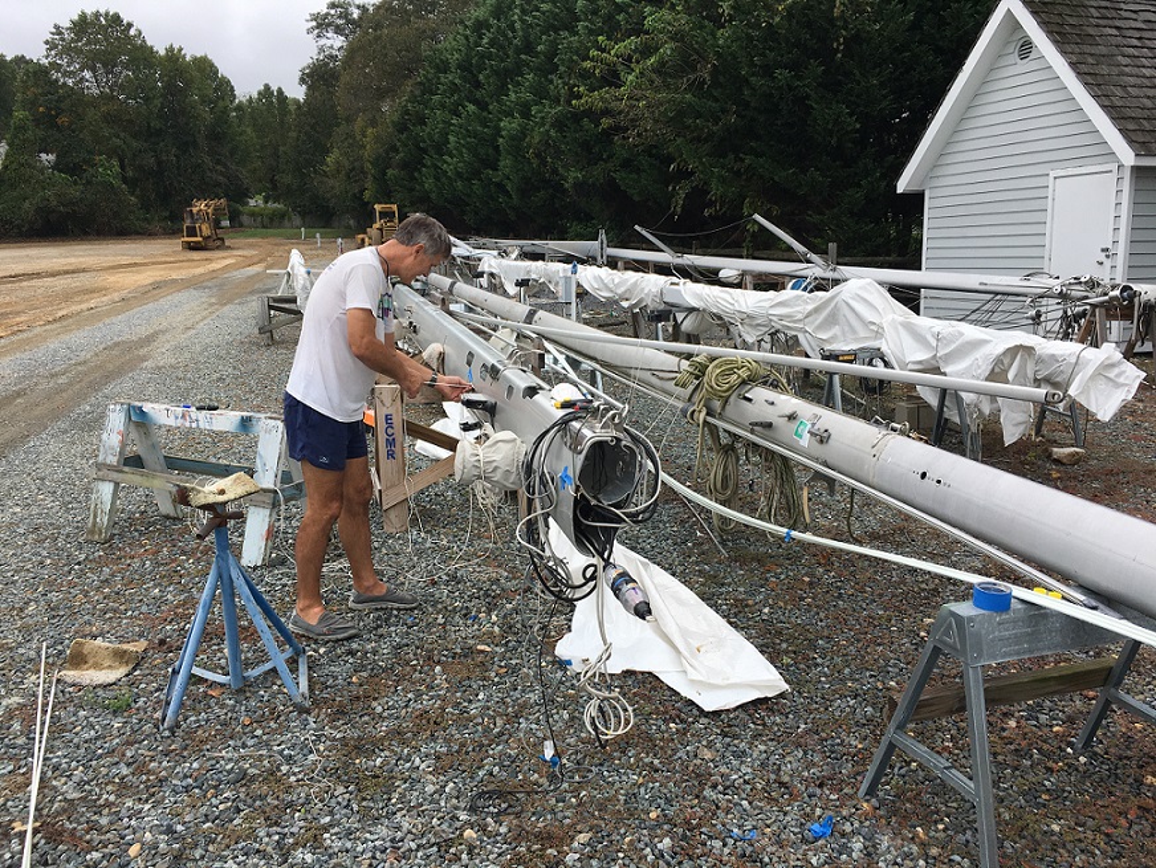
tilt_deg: -8.8
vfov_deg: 48.3
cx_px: 578
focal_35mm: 29
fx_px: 969
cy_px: 434
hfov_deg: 61.6
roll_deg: +0.1
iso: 25
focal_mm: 4.15
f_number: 2.2
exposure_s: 1/769
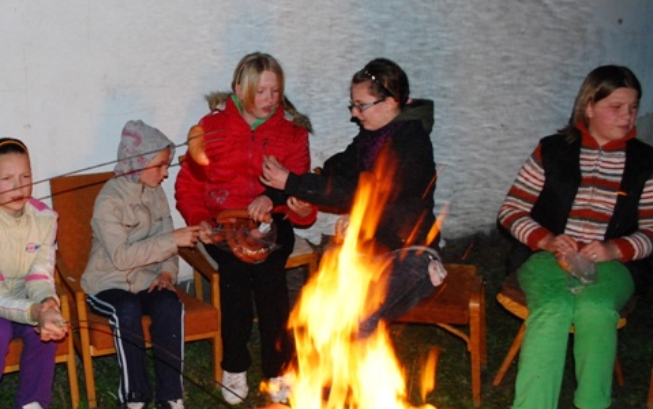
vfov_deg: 27.9
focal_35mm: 46
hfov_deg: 41.6
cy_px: 270
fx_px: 819
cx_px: 130
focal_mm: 18
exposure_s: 1/60
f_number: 5
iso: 800
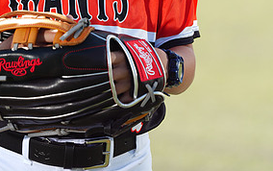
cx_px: 88
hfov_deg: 5.0
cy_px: -72
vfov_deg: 3.2
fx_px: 3098
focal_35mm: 416
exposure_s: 1/250
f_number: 4.5
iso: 64
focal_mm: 200
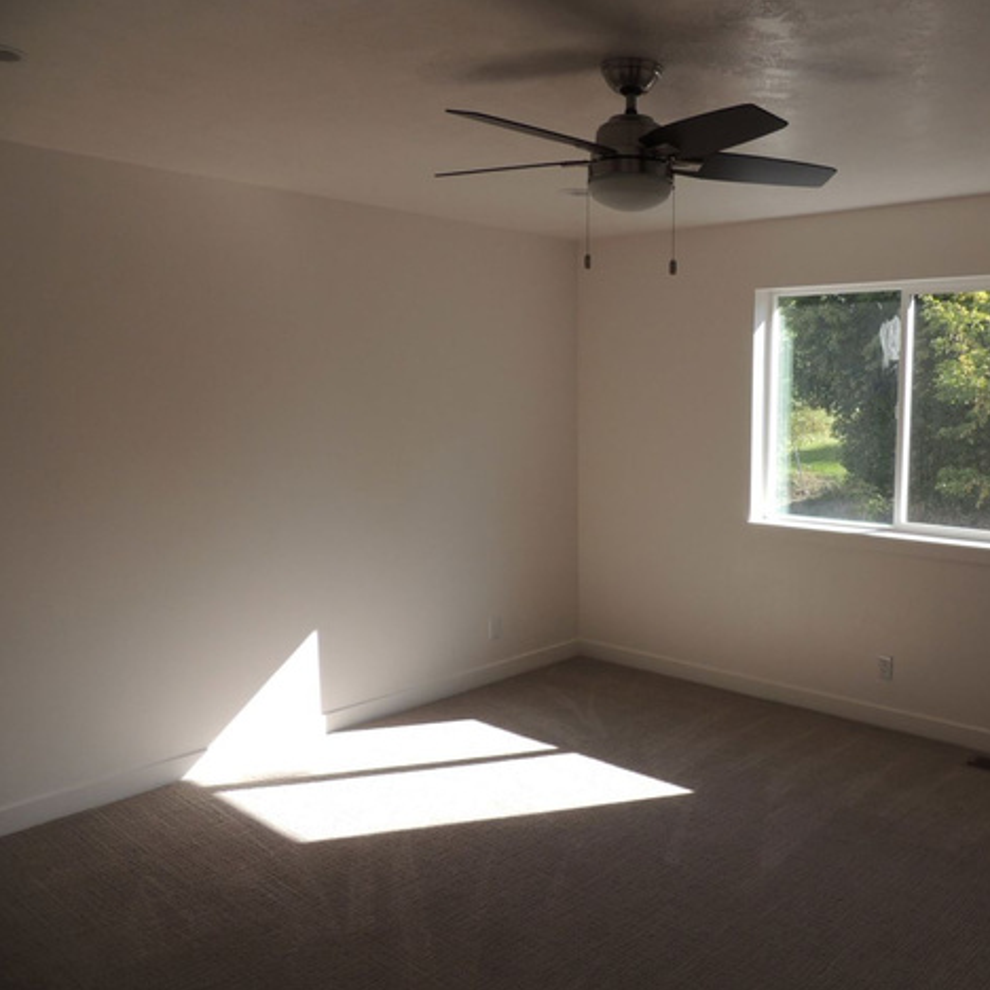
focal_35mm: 29
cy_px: 487
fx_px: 938
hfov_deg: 54.3
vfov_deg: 55.6
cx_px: 673
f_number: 3
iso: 100
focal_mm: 4.3
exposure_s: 1/250
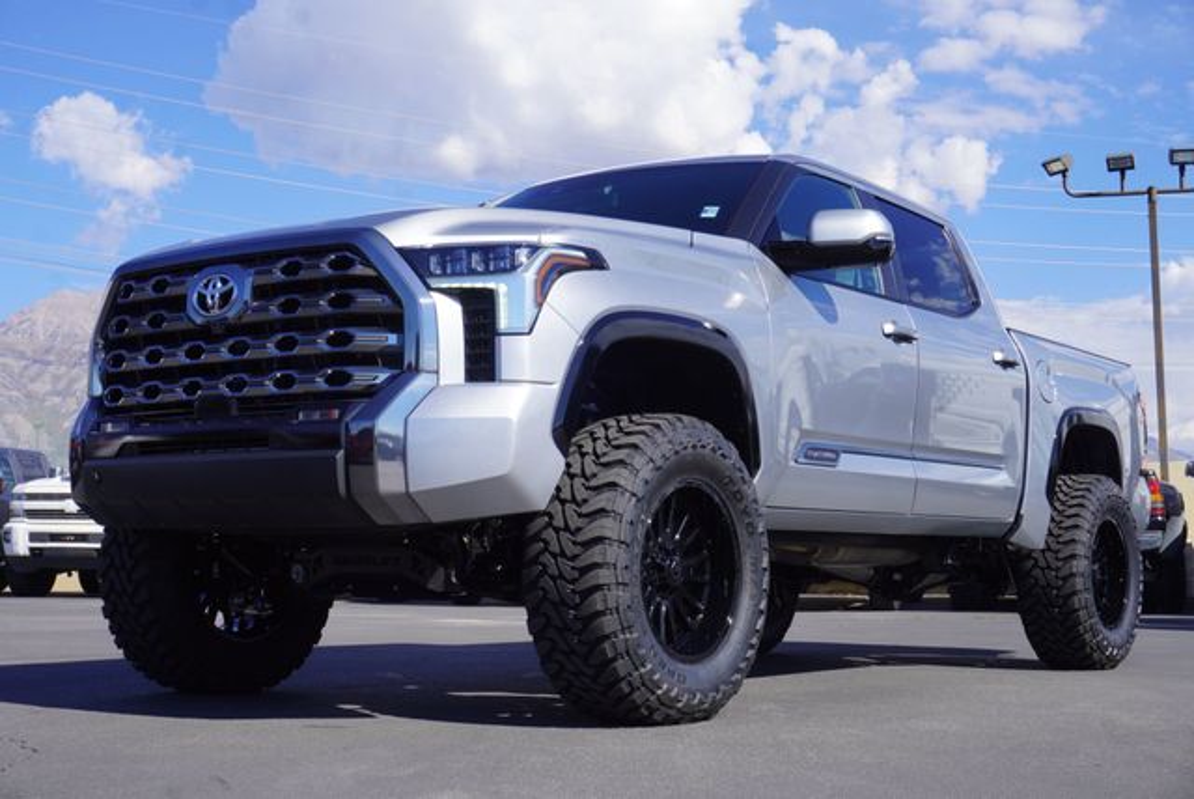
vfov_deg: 28.1
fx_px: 1593
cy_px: 400
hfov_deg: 41.1
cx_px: 597
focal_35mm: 48
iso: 100
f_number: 11
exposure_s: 1/125
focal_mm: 32
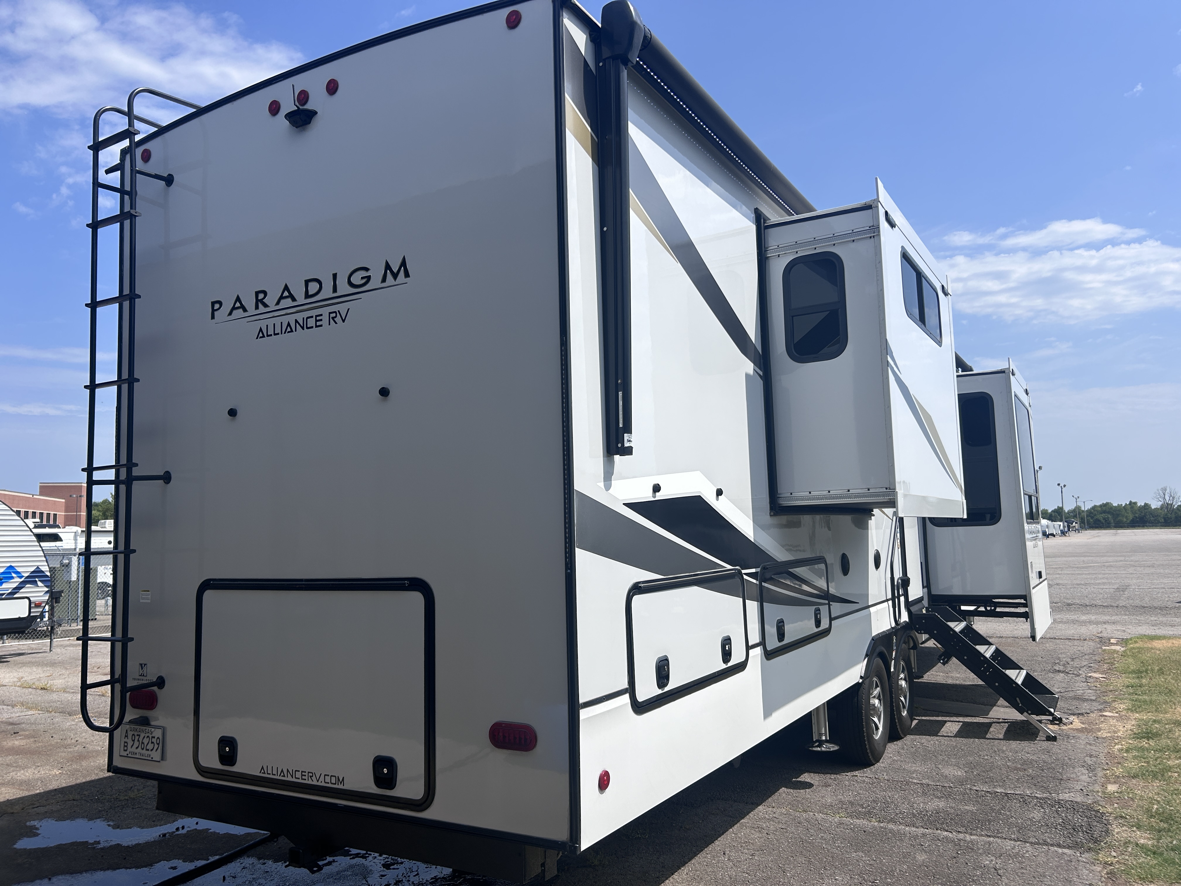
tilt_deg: +5.9
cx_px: 590
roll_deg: +2.9
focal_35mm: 26
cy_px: 443
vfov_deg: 53.1
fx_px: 887
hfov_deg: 67.3
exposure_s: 1/6211
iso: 50
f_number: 1.5
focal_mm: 5.7
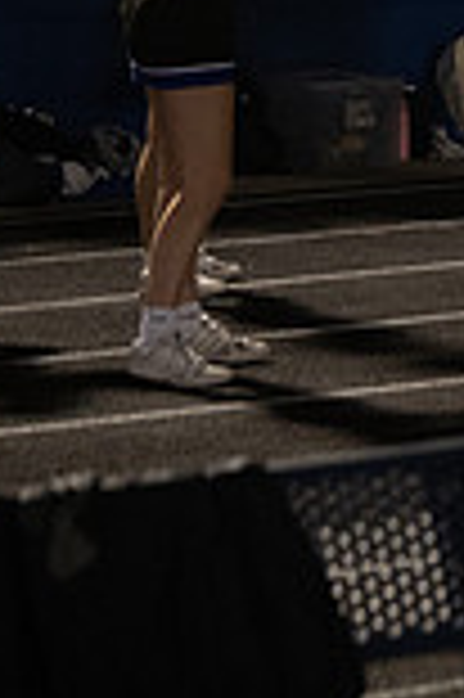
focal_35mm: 262
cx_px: 1239
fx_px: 5076
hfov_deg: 5.0
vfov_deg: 7.8
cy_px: -115
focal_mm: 70
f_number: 2.8
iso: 3200
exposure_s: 1/400
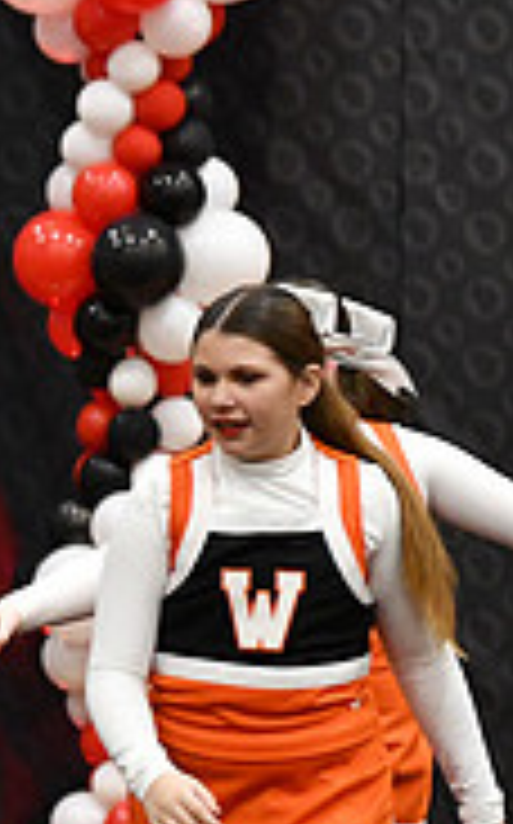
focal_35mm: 652
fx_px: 14619
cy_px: 466
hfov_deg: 2.0
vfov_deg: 3.2
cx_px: -788
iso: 5000
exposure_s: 1/800
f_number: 2.8
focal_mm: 135
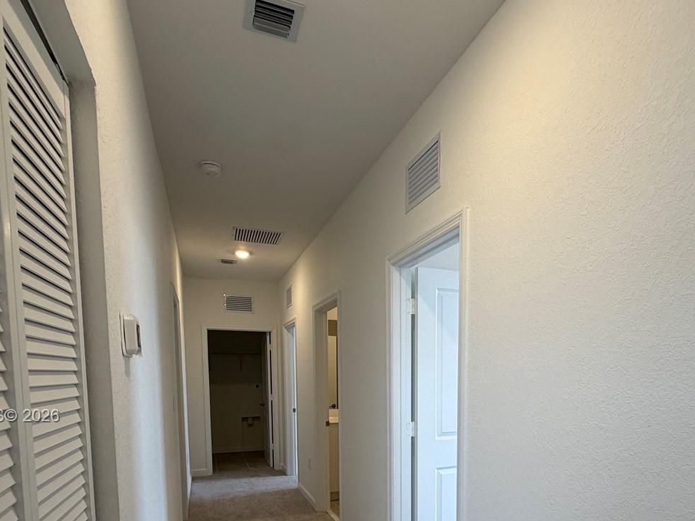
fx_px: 462
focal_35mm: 23
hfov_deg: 73.3
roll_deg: +0.7
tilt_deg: -4.7
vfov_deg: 54.8
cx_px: 408
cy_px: 417
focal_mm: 2.22
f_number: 2.2
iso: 160
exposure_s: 1/120
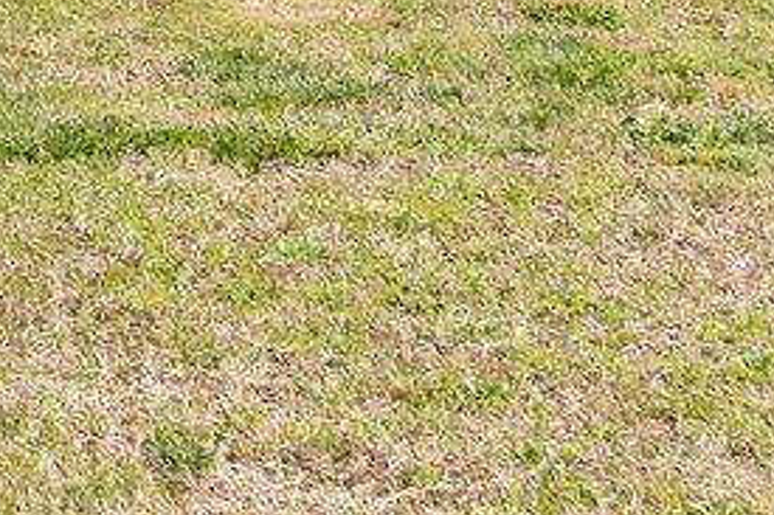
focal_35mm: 220
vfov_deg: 6.0
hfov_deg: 8.8
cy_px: -780
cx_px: -788
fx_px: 4721
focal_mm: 29.5
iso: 250
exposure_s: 1/400
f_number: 8
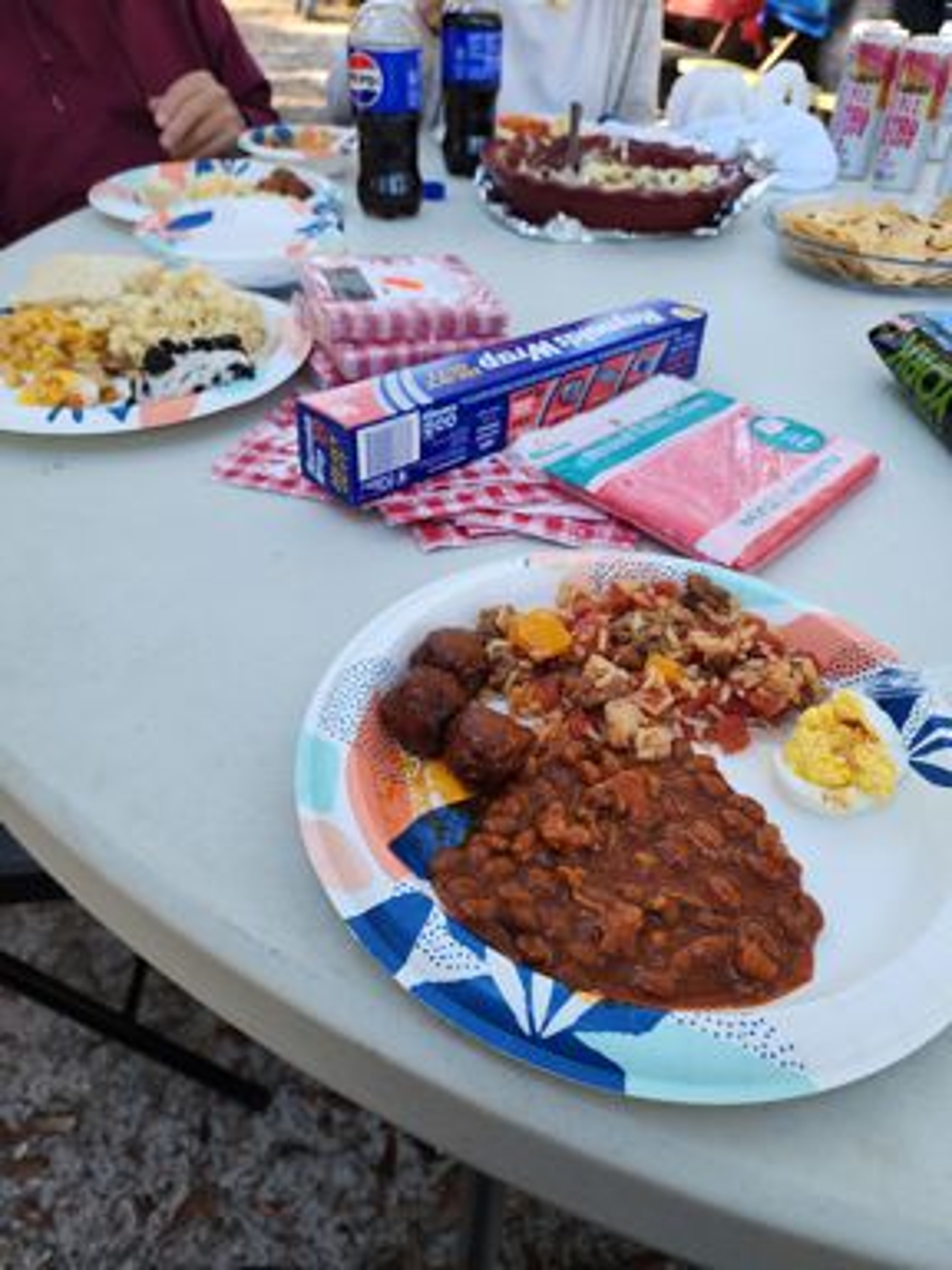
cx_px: 476
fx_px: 843
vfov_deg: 73.9
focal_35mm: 23
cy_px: 635
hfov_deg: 58.9
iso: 64
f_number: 1.8
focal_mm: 6.4
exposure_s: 1/180
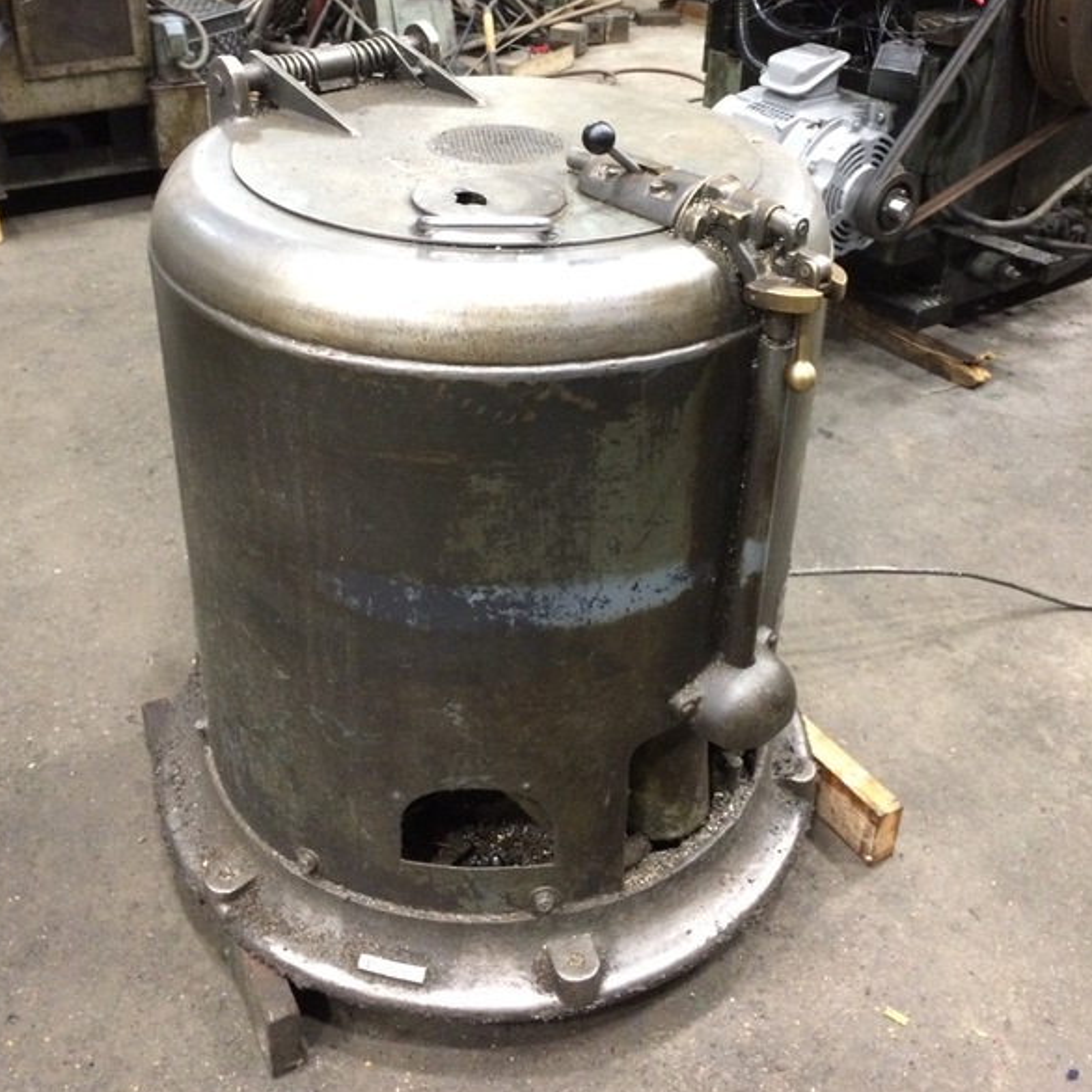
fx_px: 1249
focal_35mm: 35
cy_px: 384
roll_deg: +0.0
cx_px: 539
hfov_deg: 47.2
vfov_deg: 46.6
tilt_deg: -26.7
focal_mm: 4.15
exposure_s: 1/15
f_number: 2.2
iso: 250
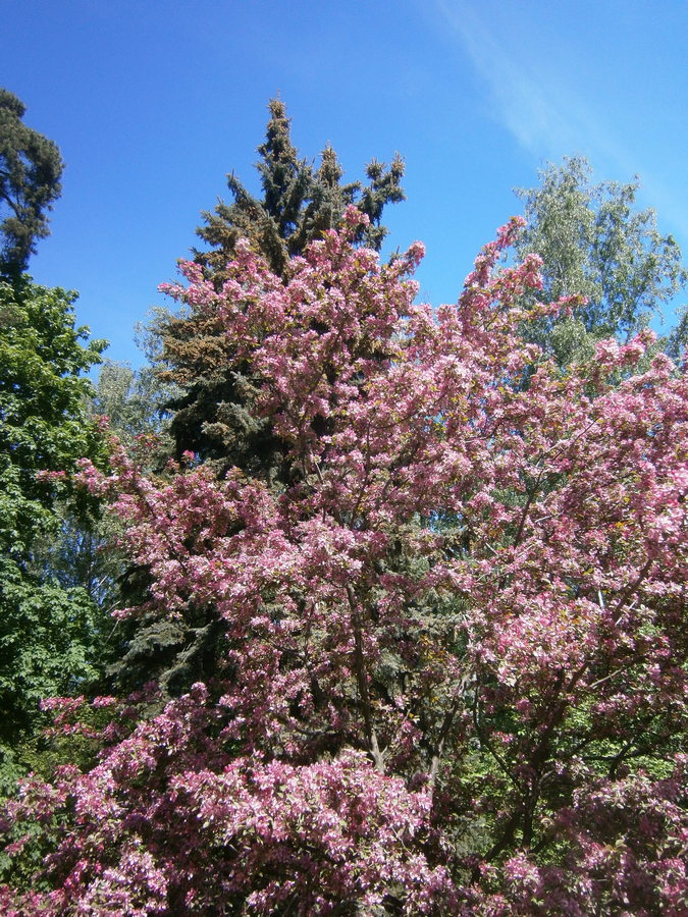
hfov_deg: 53.1
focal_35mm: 26
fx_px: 689
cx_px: 344
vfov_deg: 67.3
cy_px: 458
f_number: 8
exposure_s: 1/60
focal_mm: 4.7
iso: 80
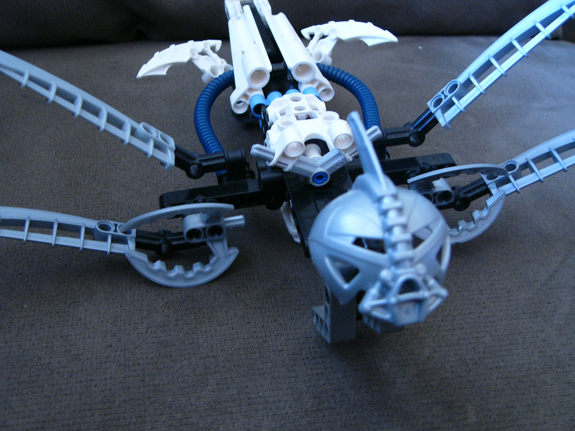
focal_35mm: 42
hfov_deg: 44.8
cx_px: 288
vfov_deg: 34.3
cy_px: 216
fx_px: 698
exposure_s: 1/10
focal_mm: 7
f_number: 2.8
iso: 200
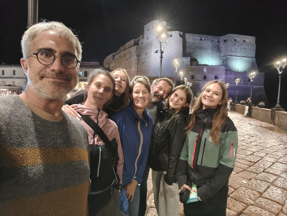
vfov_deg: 63.4
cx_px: 144
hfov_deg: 79.0
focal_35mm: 21
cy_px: 108
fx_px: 174
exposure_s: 1/16.7
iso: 11003
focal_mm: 3.09
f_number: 2
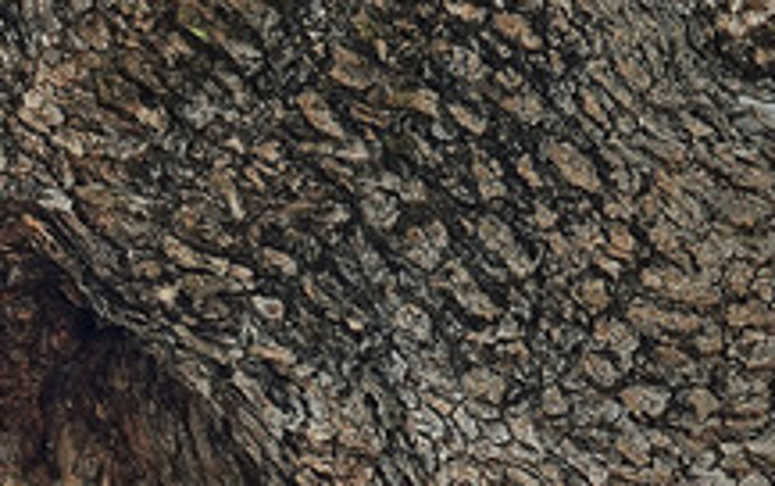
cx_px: 470
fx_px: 7102
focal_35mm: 336
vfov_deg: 3.9
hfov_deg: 6.2
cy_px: 854
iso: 125
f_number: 3.5
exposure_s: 1/80
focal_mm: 25.61
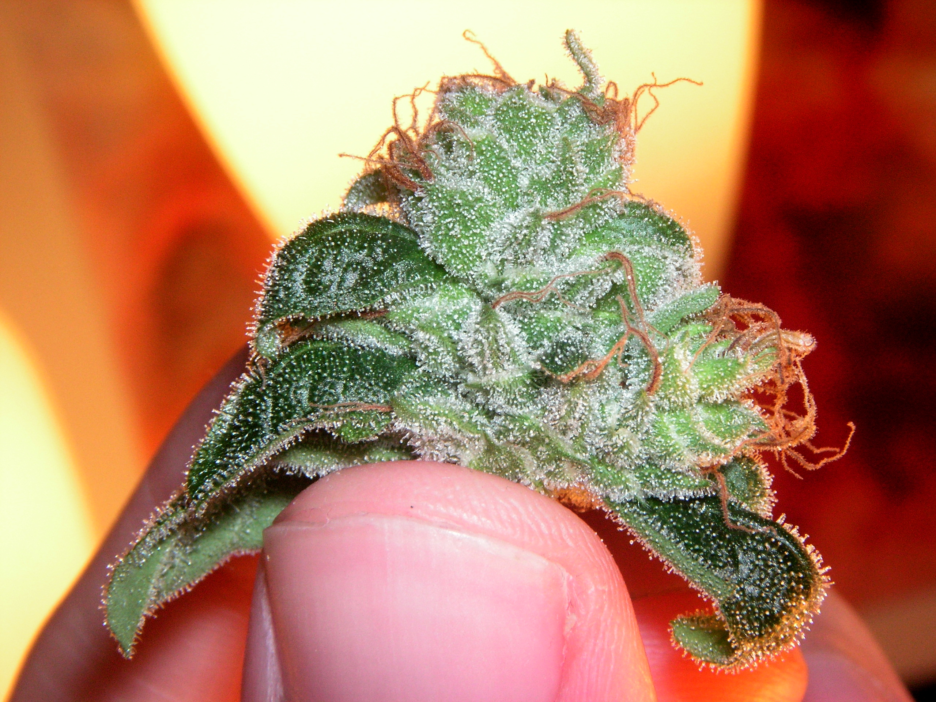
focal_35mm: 72
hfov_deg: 27.0
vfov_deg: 20.4
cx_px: 468
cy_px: 351
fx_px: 1947
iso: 160
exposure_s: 1/90
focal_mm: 12
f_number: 8
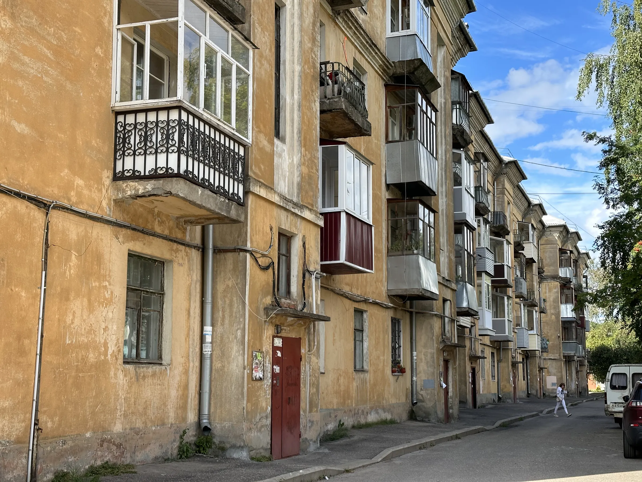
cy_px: 241
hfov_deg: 39.7
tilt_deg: +7.4
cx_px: 321
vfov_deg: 30.3
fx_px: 890
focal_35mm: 48
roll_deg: +0.5
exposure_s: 1/1272
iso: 64
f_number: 1.78
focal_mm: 6.86
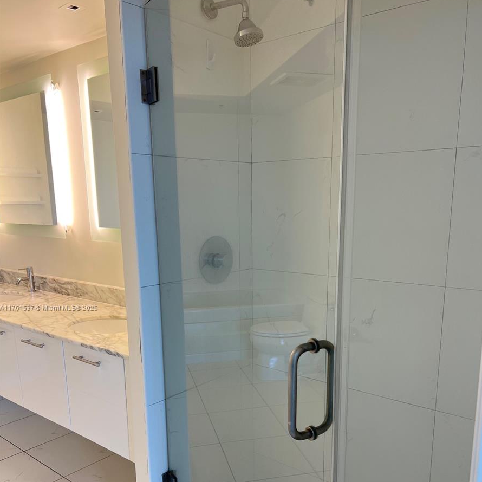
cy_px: 308
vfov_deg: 51.8
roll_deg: +0.8
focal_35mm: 31
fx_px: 488
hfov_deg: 52.5
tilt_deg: -10.8
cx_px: 242
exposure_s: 1/170
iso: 50
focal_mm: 5.7
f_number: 1.5
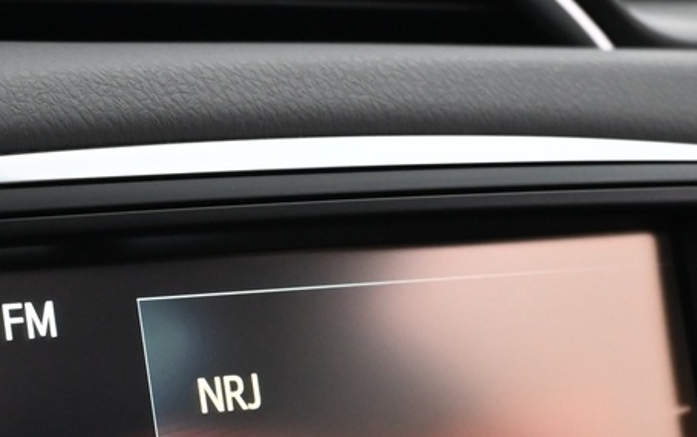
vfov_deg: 14.7
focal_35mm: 87
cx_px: 138
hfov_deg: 23.4
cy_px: 465
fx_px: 1654
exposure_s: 1/100
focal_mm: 24
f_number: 4
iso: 3200
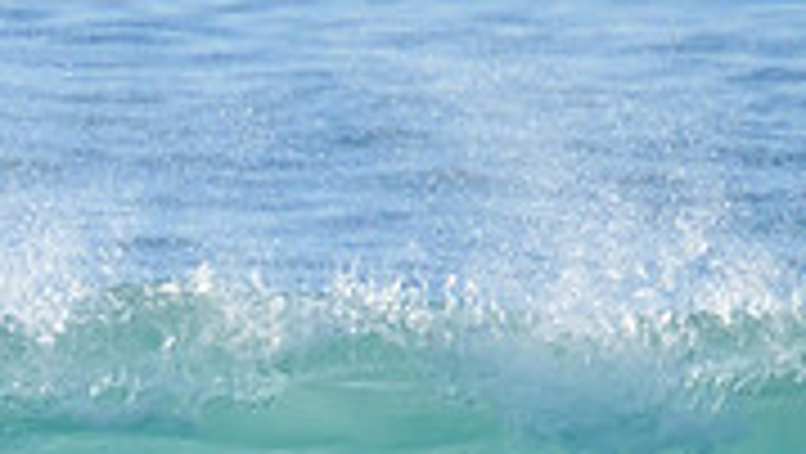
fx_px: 67543
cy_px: 560
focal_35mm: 3158
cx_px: -70
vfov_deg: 0.4
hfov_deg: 0.7
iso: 1250
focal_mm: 800
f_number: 11
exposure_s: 1/2000
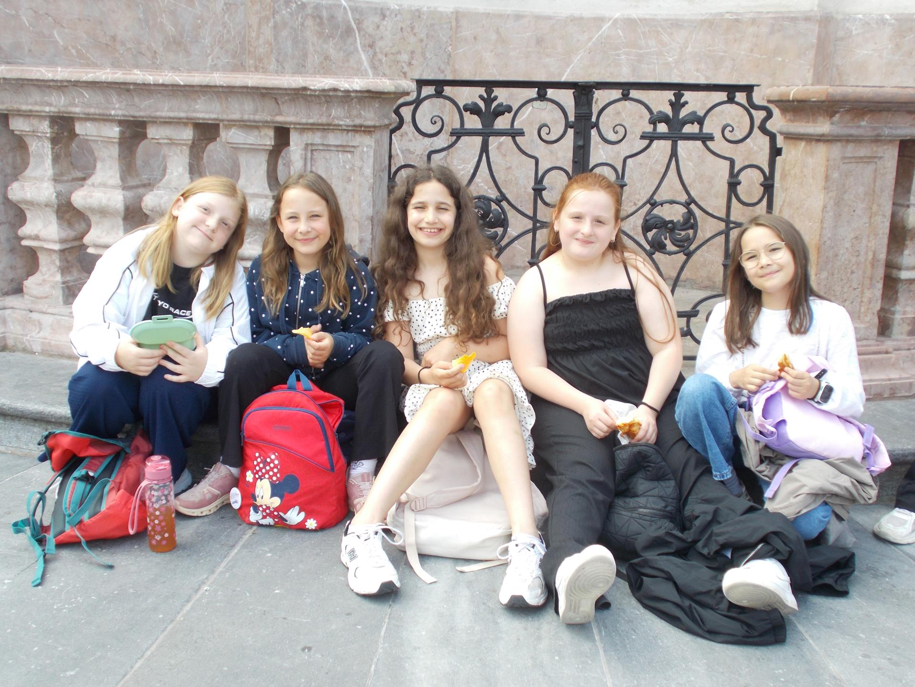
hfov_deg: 47.9
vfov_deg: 36.8
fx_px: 1031
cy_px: 344
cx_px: 458
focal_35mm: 39
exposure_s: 1/80
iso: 80
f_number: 3.9
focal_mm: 6.9
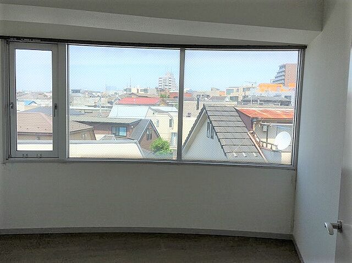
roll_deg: -3.0
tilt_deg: -2.9
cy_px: 132
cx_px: 176
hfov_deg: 61.7
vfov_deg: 48.2
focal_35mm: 29
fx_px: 295
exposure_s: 1/1241
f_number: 2.2
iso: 25
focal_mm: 4.15
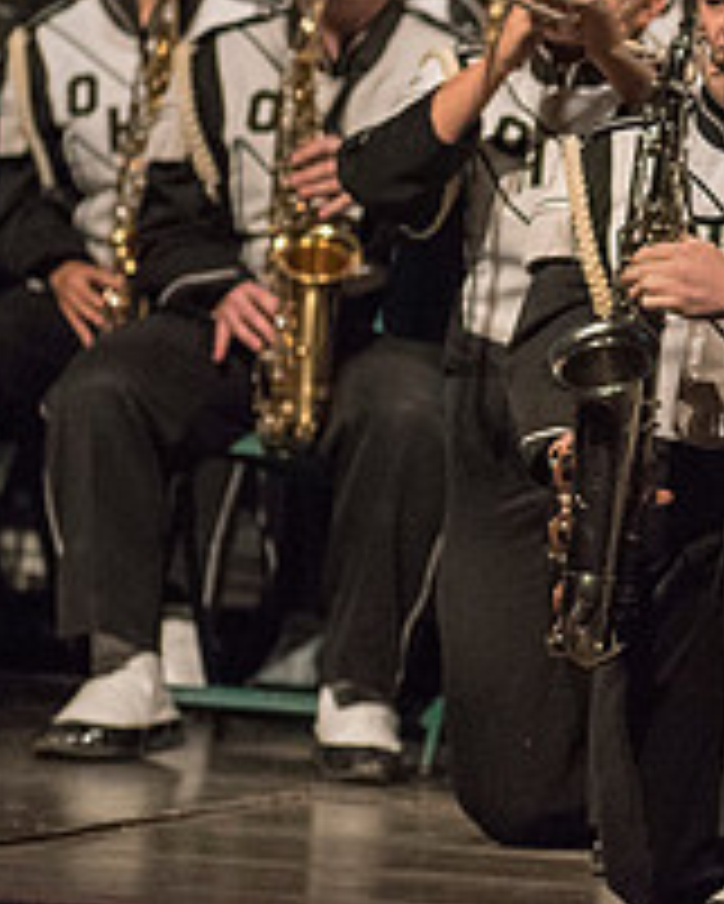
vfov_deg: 2.4
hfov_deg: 1.9
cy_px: 196
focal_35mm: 813
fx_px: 21759
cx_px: 1097
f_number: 2.8
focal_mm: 300
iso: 4000
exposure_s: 1/500
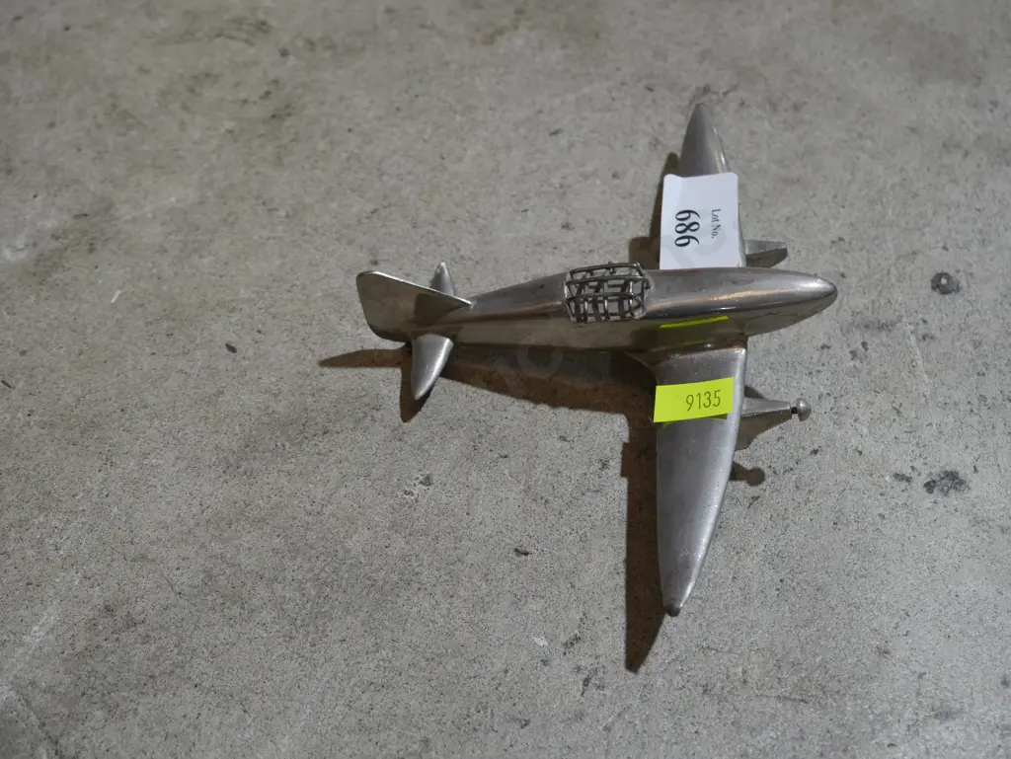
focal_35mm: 52
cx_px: 506
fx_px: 1519
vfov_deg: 28.1
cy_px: 380
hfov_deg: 36.8
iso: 400
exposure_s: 1/60
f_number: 5.3
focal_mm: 26
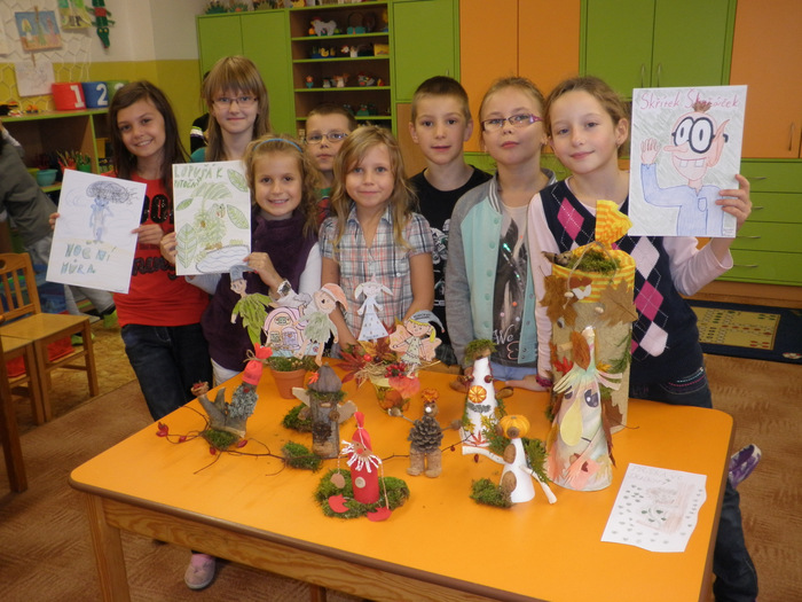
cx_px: 401
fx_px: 834
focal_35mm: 36
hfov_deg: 51.4
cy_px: 301
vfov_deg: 39.7
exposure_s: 1/30
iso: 160
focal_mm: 6.3
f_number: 3.5
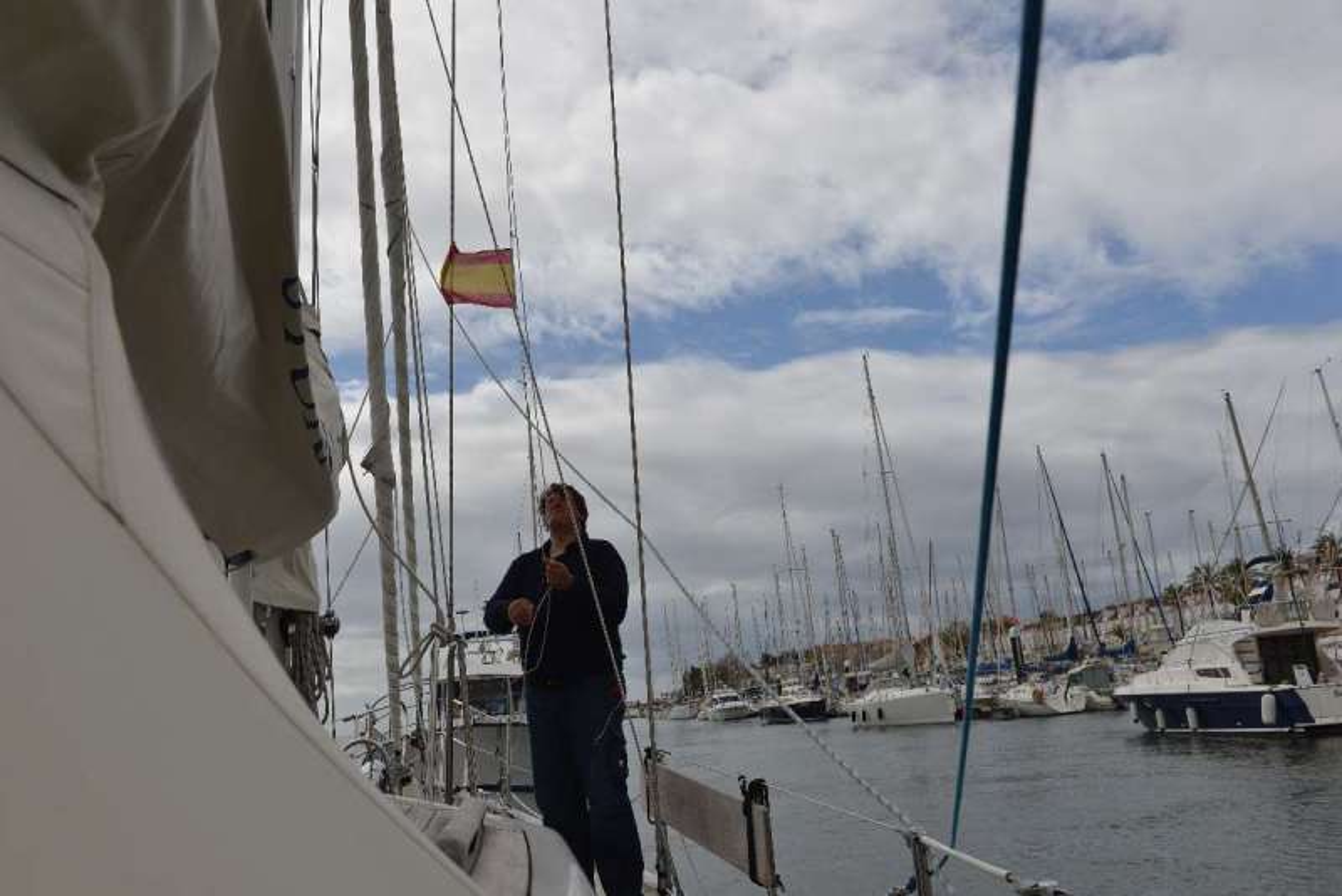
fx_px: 1193
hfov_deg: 58.7
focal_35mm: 32
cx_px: 671
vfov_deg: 41.1
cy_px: 448
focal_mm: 32
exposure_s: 1/800
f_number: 9
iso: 125
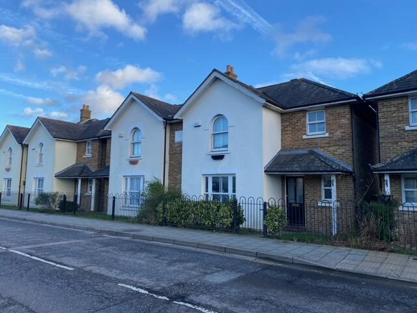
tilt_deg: +4.9
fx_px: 313
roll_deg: -1.6
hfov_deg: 67.3
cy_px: 156
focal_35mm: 26
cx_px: 208
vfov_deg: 53.1
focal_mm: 4.25
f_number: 1.8
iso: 32
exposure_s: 1/816
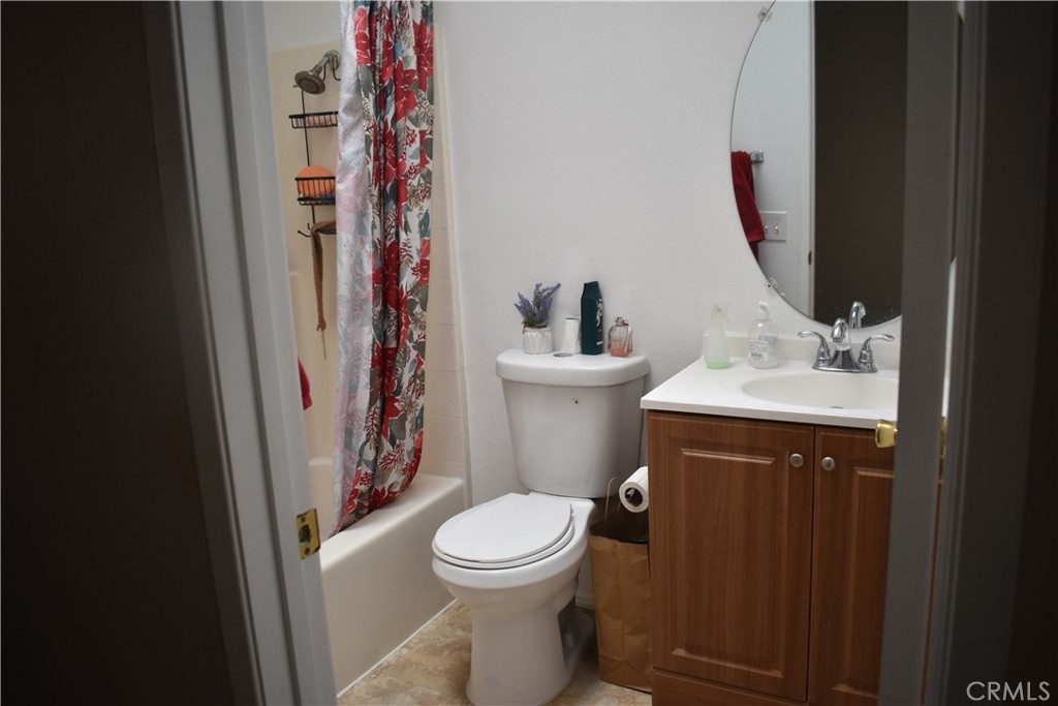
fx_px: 794
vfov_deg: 47.9
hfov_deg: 67.4
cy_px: 353
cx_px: 529
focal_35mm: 27
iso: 400
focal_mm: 18
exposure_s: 1/60
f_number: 4
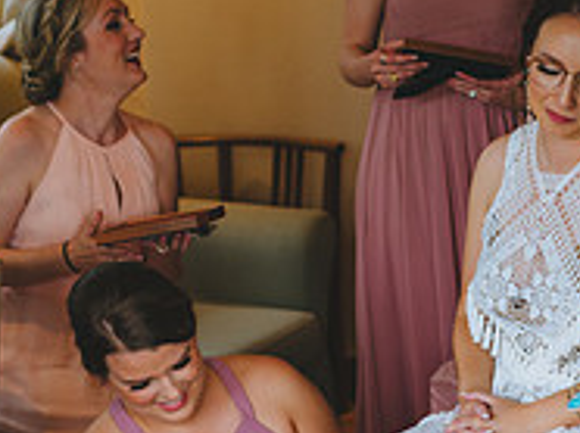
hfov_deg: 16.5
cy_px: 413
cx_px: 520
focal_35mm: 118
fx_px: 1975
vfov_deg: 12.4
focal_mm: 35
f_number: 2
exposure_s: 1/250
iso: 250
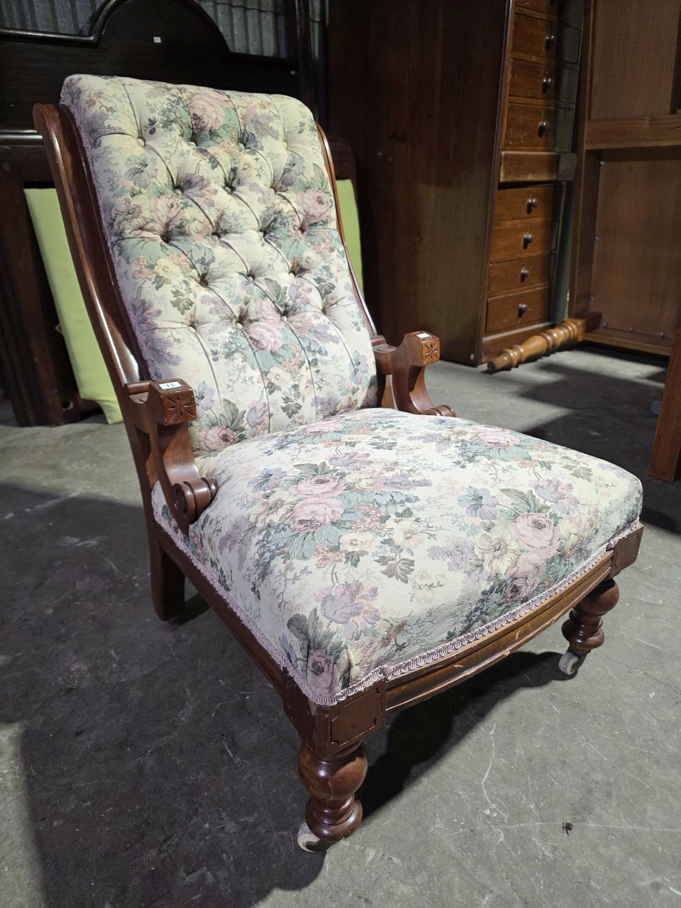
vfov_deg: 73.9
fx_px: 603
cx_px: 340
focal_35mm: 23
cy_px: 454
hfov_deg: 58.9
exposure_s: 1/100
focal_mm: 6.3
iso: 320
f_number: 1.7
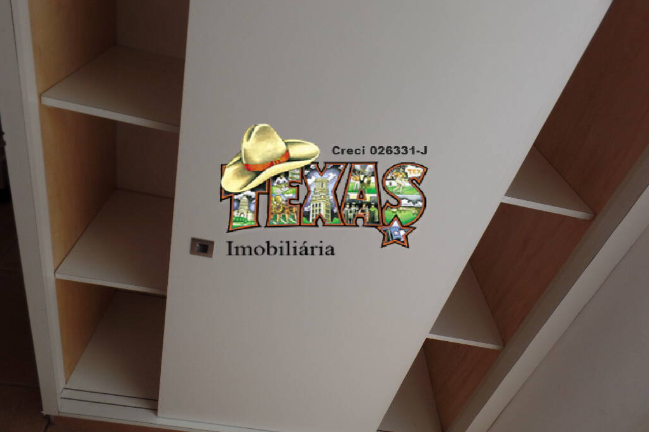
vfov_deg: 53.0
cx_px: 324
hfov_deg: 73.8
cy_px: 189
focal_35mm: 24
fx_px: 433
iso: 120
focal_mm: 4.1
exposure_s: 1/30
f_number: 2.8
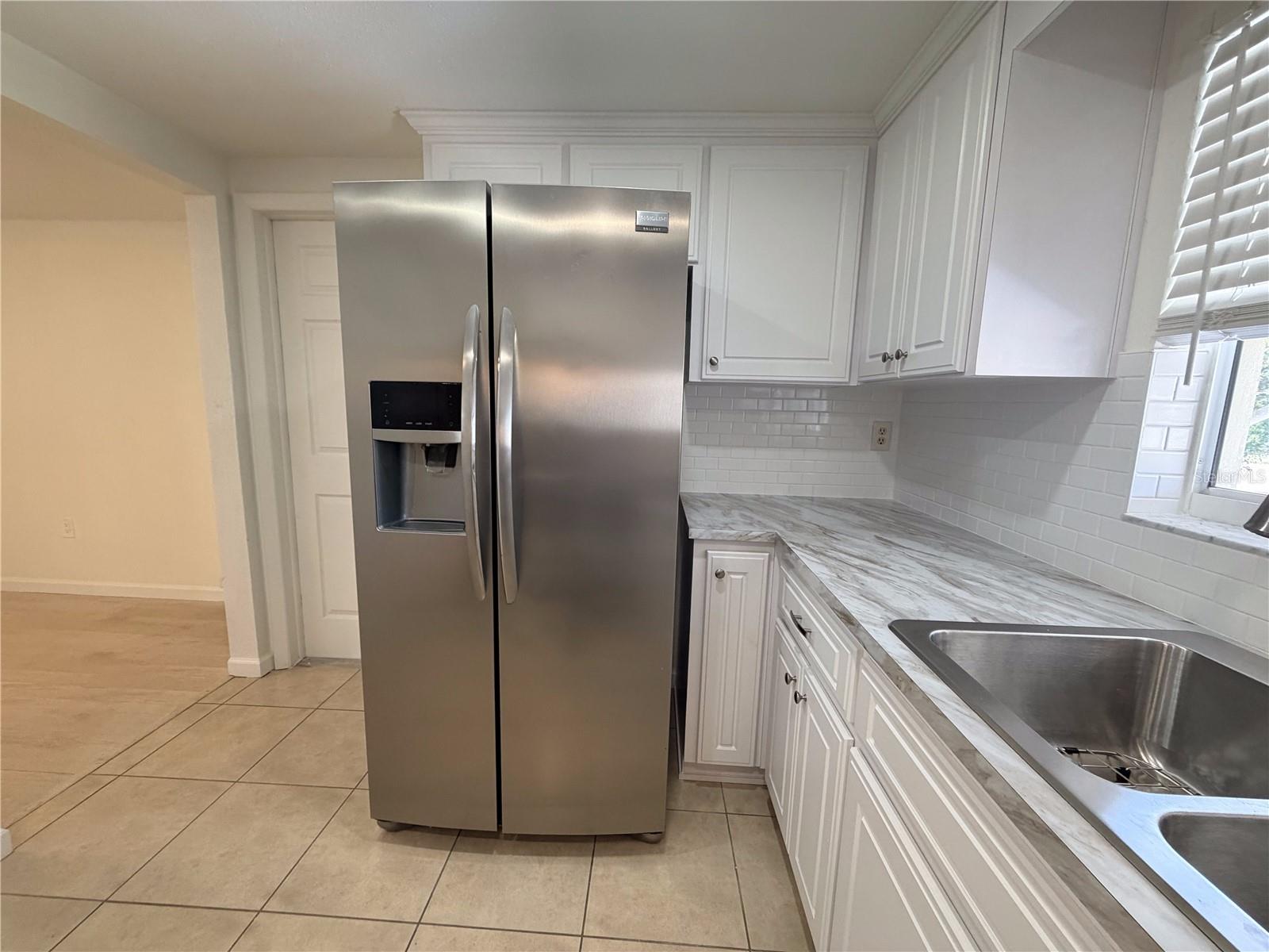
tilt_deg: -8.9
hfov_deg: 102.1
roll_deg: -0.4
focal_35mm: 14
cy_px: 476
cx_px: 634
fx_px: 513
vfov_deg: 85.7
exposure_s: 1/120
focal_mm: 2.22
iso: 250
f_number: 2.2
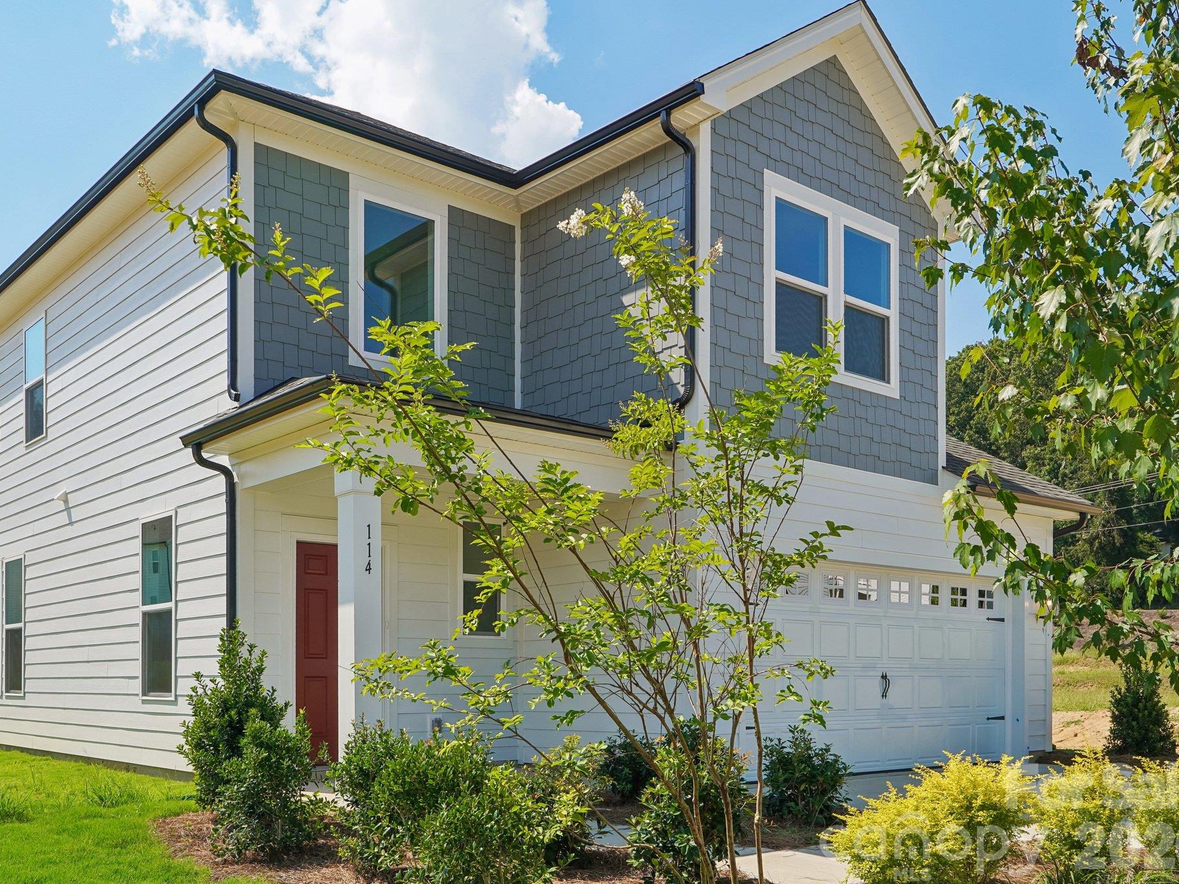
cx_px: 541
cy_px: 443
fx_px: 1124
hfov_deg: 55.3
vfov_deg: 42.9
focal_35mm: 33
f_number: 8
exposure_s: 1/90
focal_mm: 20
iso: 100
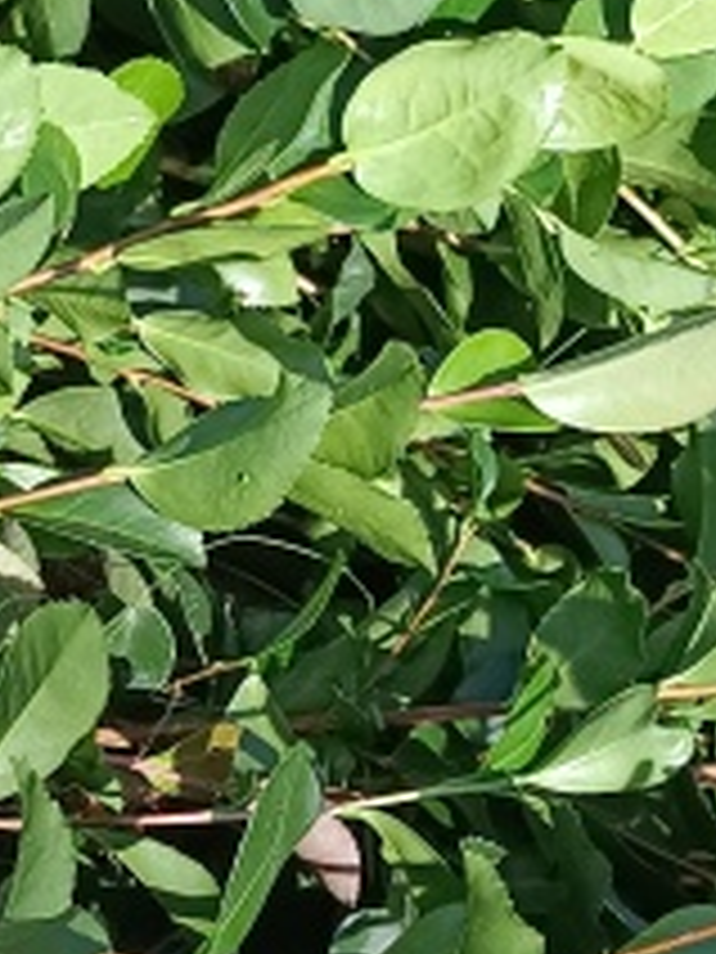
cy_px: 718
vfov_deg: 15.6
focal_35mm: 126
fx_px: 3475
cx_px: 23
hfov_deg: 11.7
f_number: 1.79
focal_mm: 4.71
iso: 100
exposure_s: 1/384
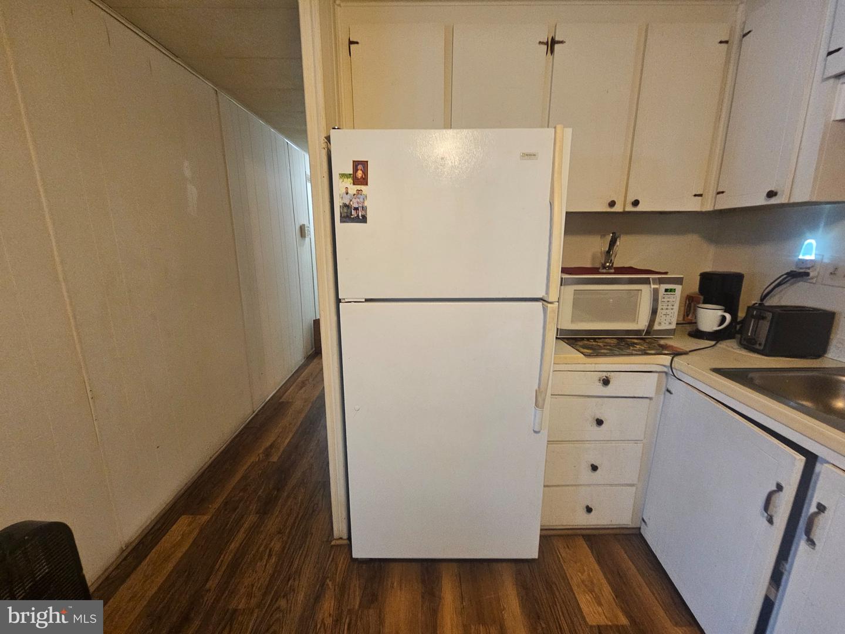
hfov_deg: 106.2
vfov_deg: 89.9
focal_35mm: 13
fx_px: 317
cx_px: 422
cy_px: 317
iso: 320
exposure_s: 1/30
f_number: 2.2
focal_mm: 2.2
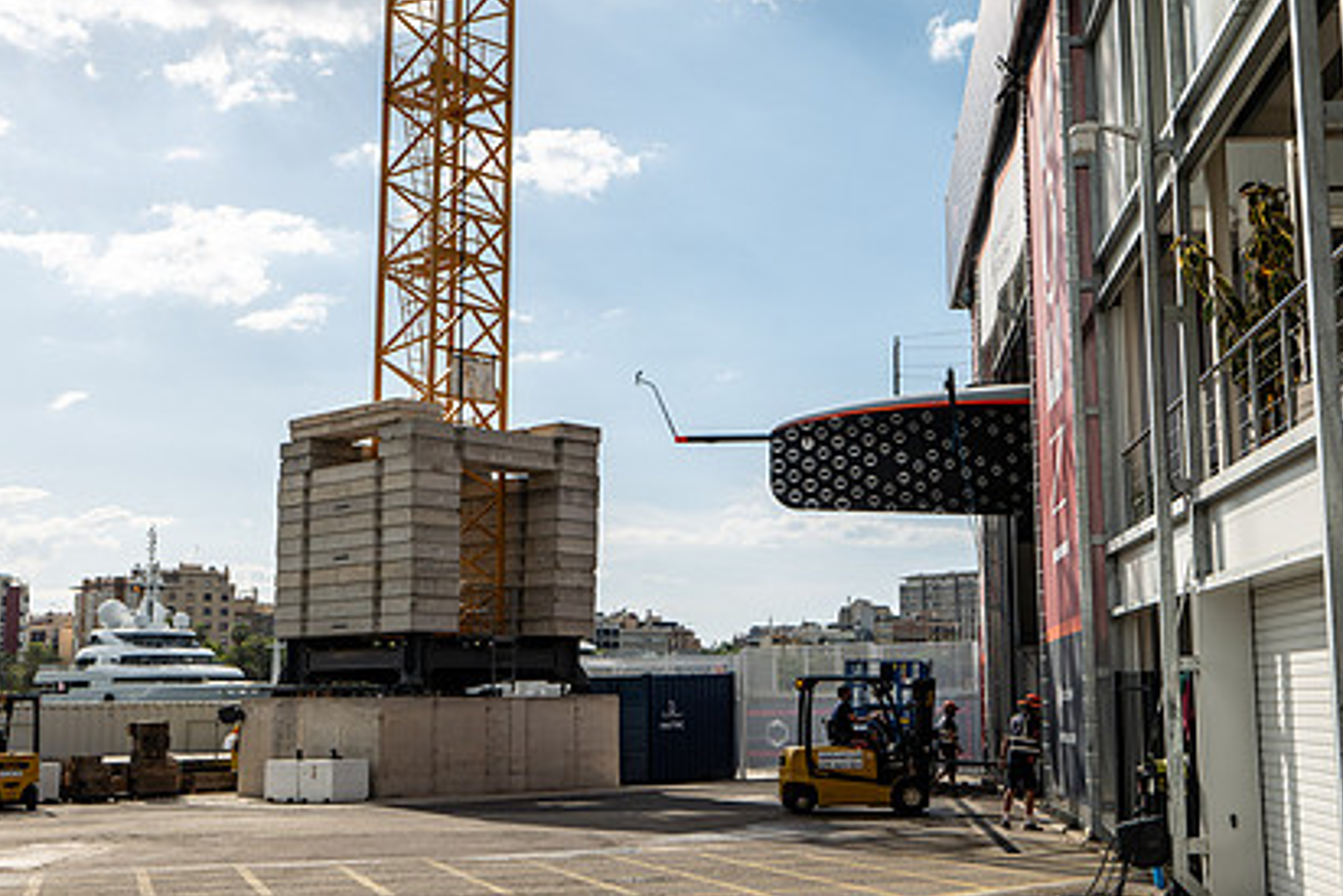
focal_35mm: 45
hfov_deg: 43.5
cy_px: 445
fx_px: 1679
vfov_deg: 29.9
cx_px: 779
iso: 100
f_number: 3.2
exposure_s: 1/2500
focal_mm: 32
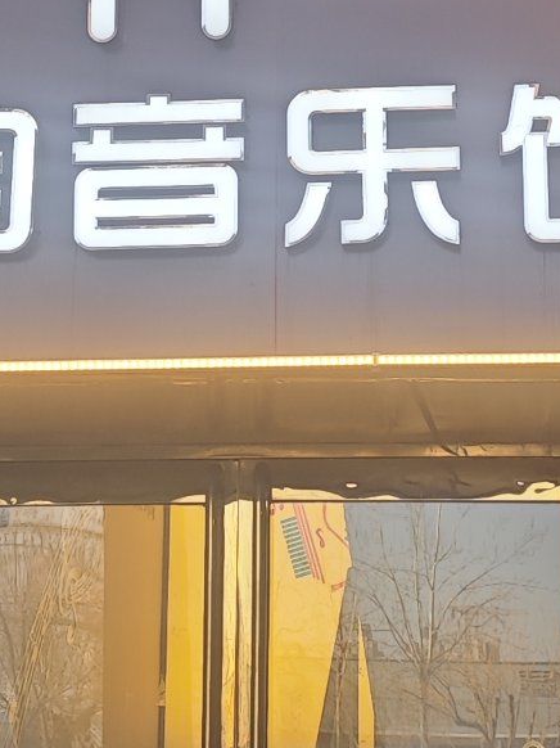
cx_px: 348
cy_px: 241
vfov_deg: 18.2
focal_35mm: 108
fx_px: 2331
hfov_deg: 13.7
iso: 50
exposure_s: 1/333
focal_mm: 6.55
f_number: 1.6
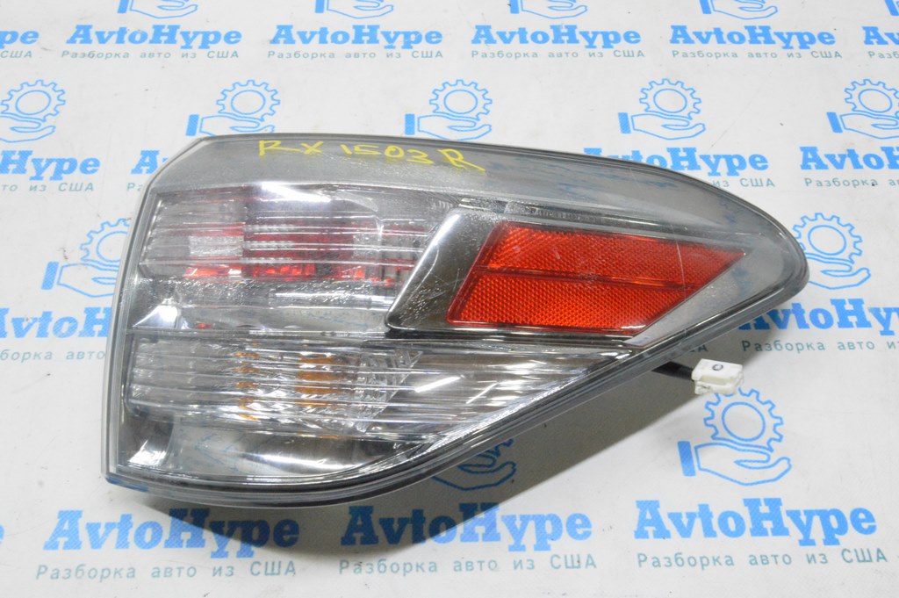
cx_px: 450
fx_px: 861
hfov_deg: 55.1
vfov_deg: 38.3
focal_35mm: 34
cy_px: 299
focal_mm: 23
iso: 6400
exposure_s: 1/15
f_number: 20
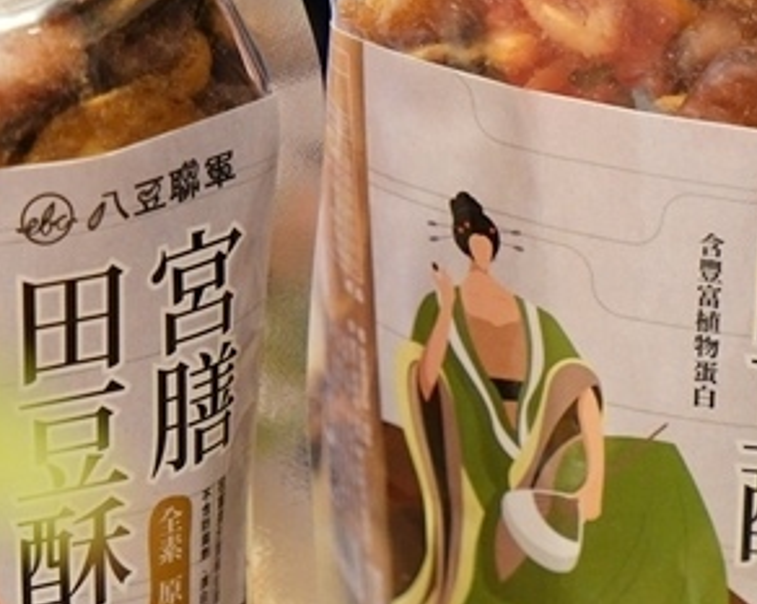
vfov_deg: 7.4
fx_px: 4611
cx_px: 174
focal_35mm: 206
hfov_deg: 9.4
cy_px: 769
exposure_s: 1/50
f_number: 5.6
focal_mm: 64
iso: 1600
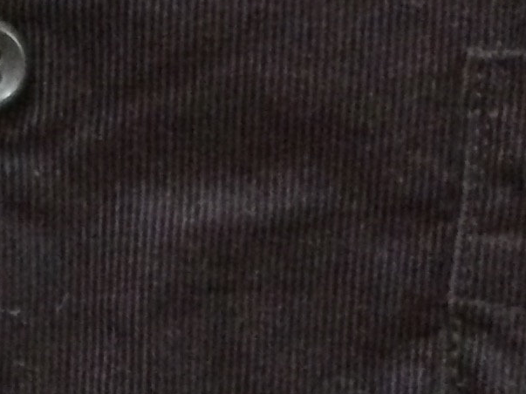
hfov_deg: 12.4
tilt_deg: -8.6
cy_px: 459
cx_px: 10
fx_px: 2385
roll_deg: +3.2
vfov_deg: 9.3
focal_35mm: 157
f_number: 2.2
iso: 1600
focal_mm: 4.15
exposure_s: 1/17
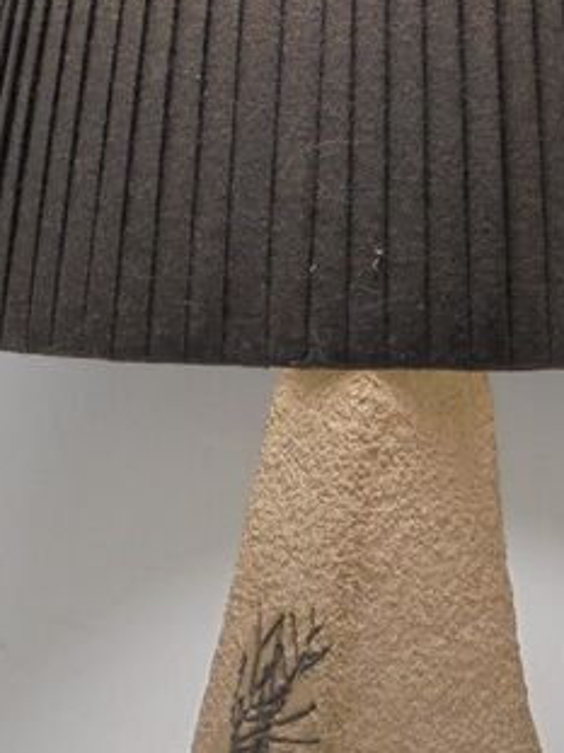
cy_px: 610
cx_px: 381
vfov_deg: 17.7
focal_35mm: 110
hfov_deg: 13.4
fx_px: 2391
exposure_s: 1/60
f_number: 4.2
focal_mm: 6.9
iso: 100
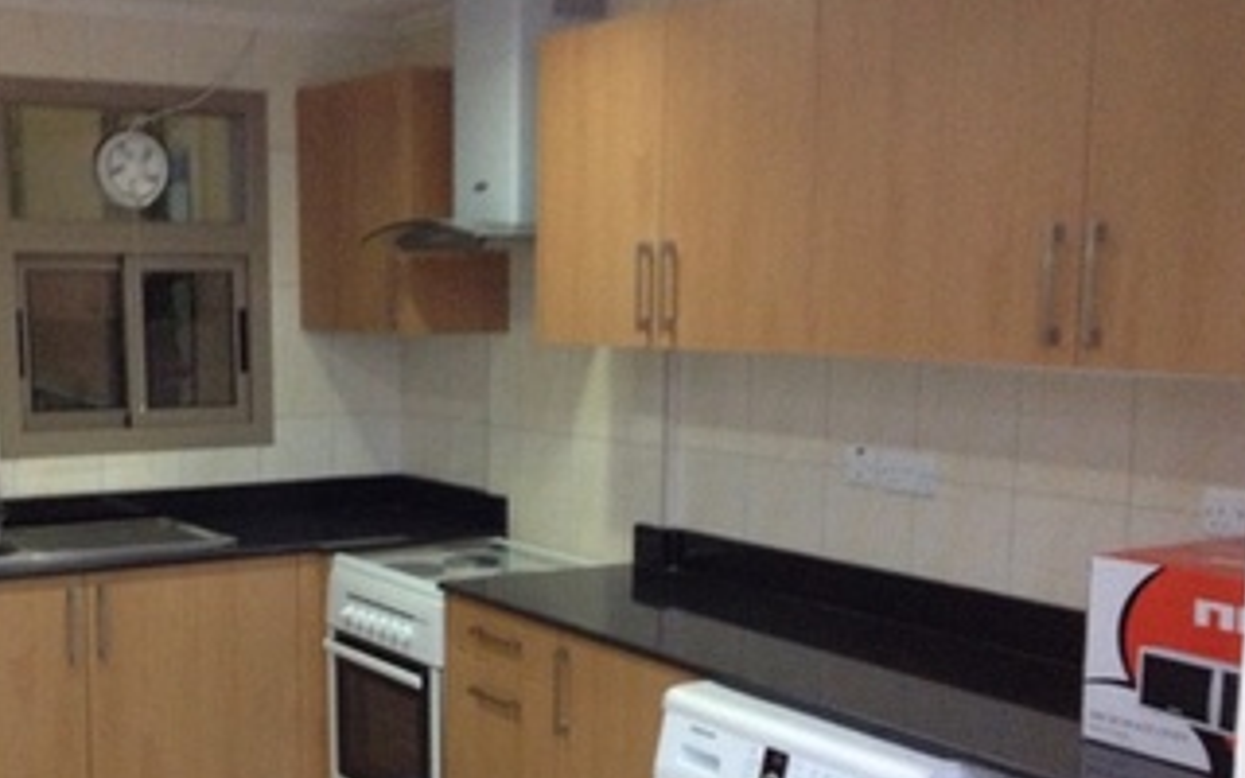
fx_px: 1798
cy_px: 531
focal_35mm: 53
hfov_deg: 37.7
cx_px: 387
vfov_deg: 24.3
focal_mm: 4.28
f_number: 2.4
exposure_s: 1/17
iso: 400
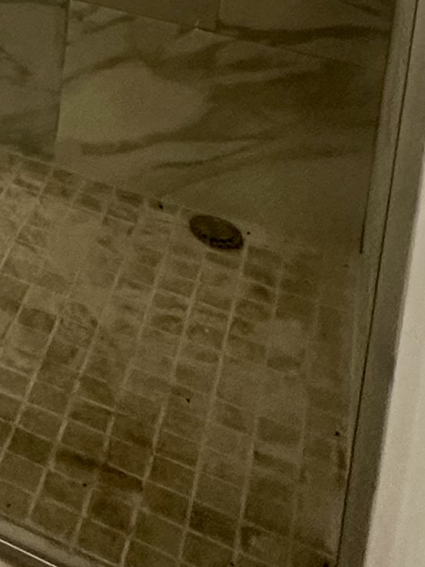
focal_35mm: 75
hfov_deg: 15.3
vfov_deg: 21.4
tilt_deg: -9.0
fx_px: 1229
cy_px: -306
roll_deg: -1.8
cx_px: -451
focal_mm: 2.22
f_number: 2.2
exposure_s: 1/60
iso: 250
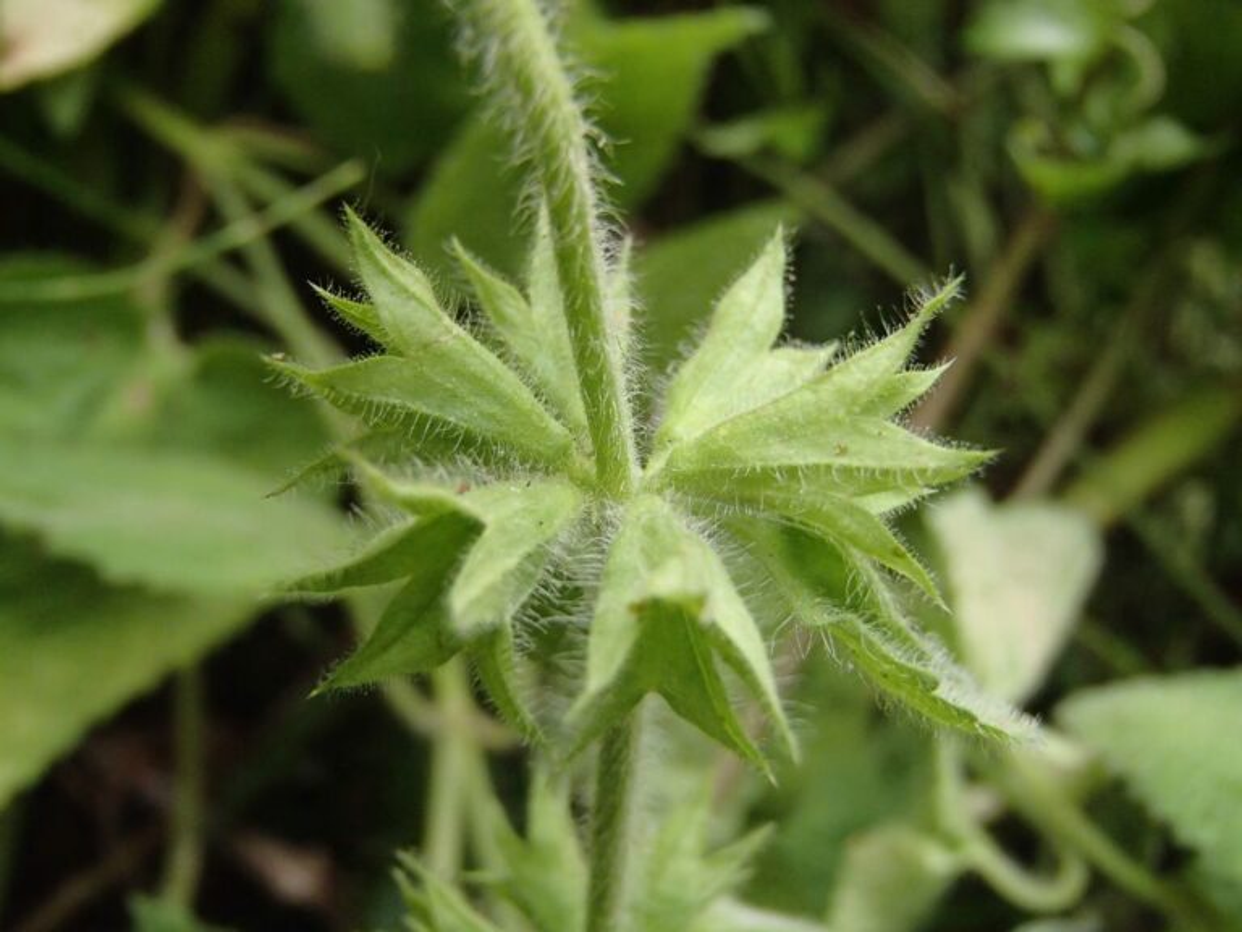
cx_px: 621
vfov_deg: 38.7
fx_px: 1328
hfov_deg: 50.1
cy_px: 466
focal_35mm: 37
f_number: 4.7
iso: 500
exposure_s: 1/160
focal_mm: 6.64
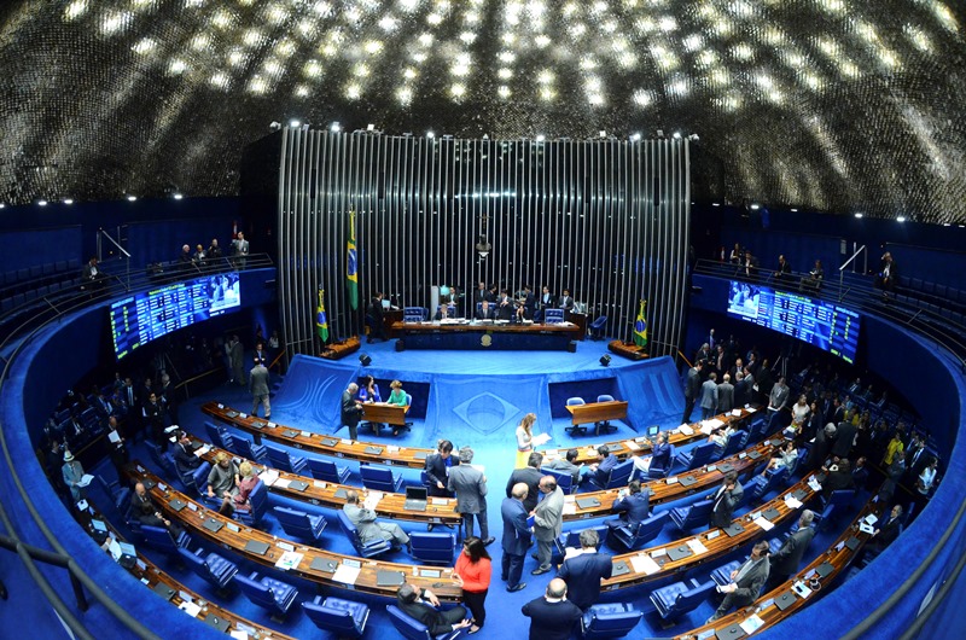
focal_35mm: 16
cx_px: 483
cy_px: 320
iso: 4000
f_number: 6.3
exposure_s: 1/80
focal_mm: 10.5
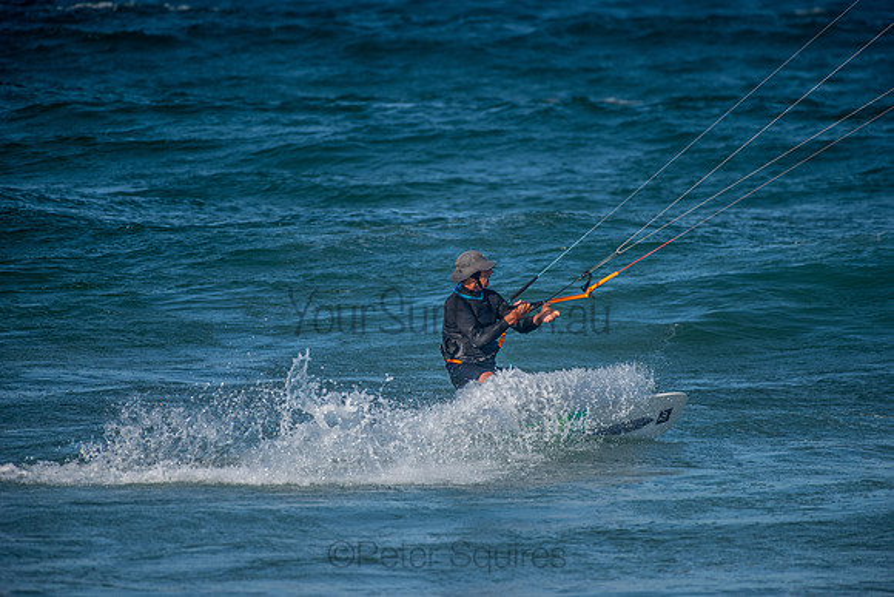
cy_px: 298
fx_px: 12419
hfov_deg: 4.1
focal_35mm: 500
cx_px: 447
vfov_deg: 2.8
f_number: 5.6
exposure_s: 1/1600
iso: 200
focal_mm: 500
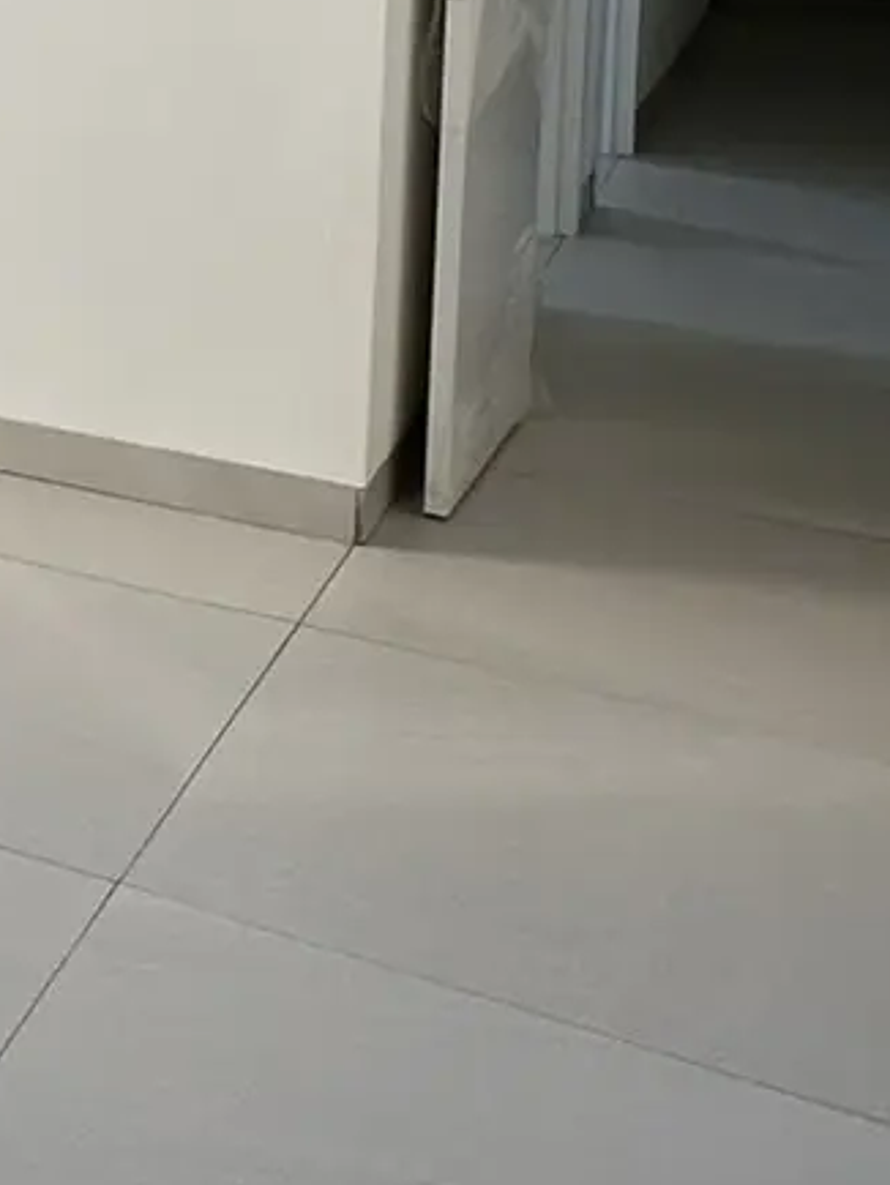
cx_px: -770
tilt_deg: -5.9
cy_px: -87
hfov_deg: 17.5
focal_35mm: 66
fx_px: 2260
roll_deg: +1.0
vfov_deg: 27.2
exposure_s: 1/99
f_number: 2.2
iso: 50
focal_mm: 2.22
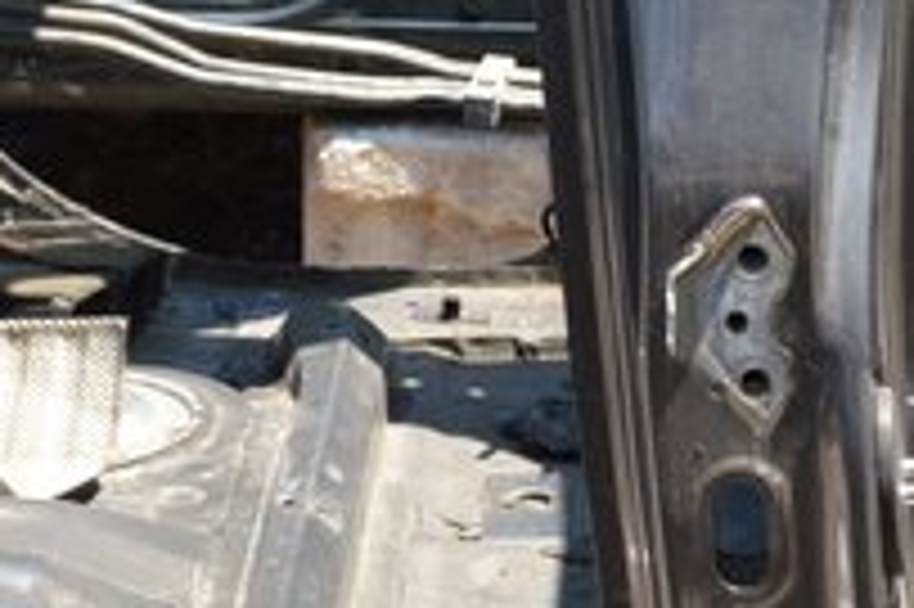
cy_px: 281
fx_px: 3450
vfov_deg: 10.1
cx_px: 783
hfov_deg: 15.0
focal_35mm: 136
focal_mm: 18
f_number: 6.3
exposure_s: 1/160
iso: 100
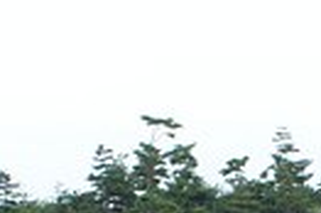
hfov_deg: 9.8
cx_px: 399
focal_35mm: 206
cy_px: 411
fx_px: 1835
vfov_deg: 6.5
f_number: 5.6
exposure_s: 1/320
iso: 200
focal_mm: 18
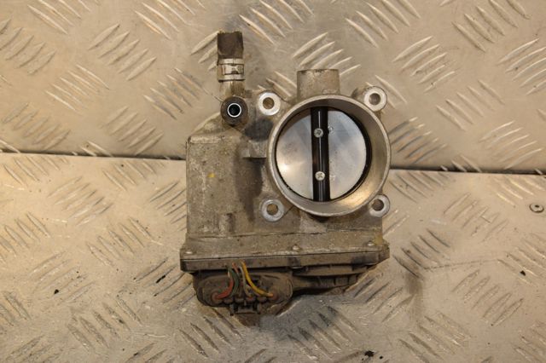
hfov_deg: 29.9
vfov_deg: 20.1
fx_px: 1023
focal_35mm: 68
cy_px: 182
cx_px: 273
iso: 800
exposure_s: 1/200
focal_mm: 45
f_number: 7.1
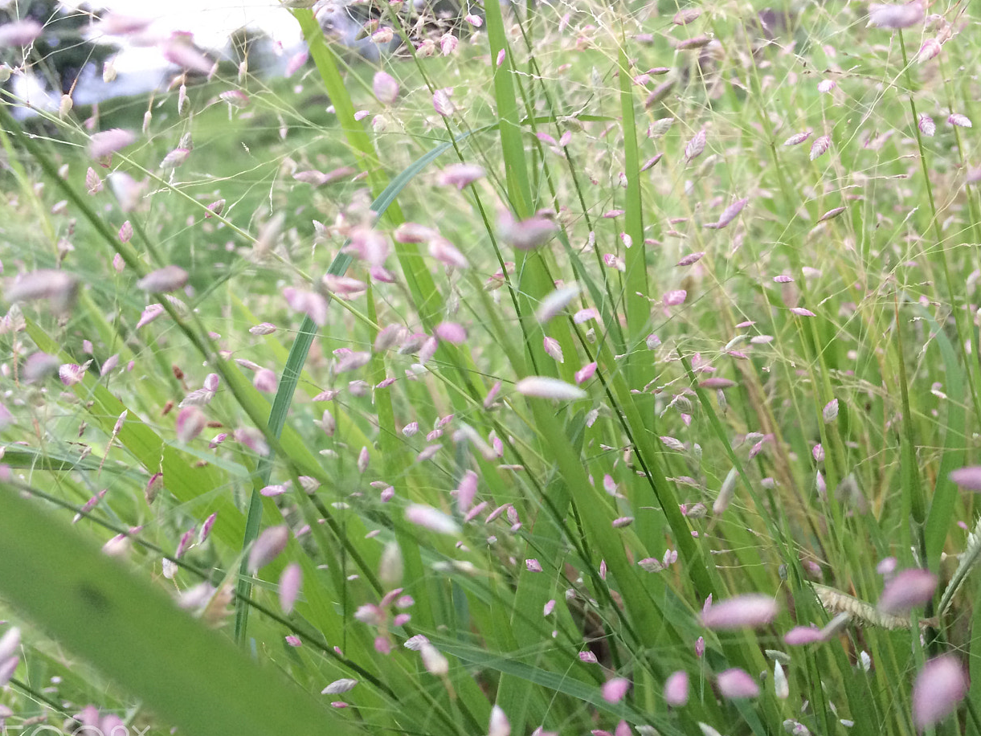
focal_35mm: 38
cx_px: 594
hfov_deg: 48.6
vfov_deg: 37.7
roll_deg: +20.0
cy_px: 367
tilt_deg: -19.6
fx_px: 1077
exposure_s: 1/33
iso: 64
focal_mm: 4.15
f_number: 2.2
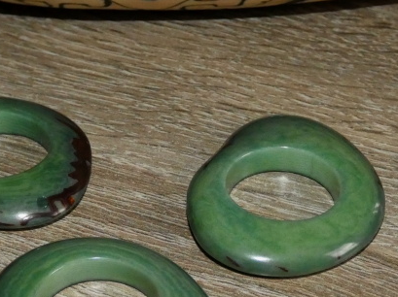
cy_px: 159
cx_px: 182
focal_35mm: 94
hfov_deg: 20.9
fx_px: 1080
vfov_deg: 15.7
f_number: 3.8
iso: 800
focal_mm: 8.6
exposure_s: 1/60
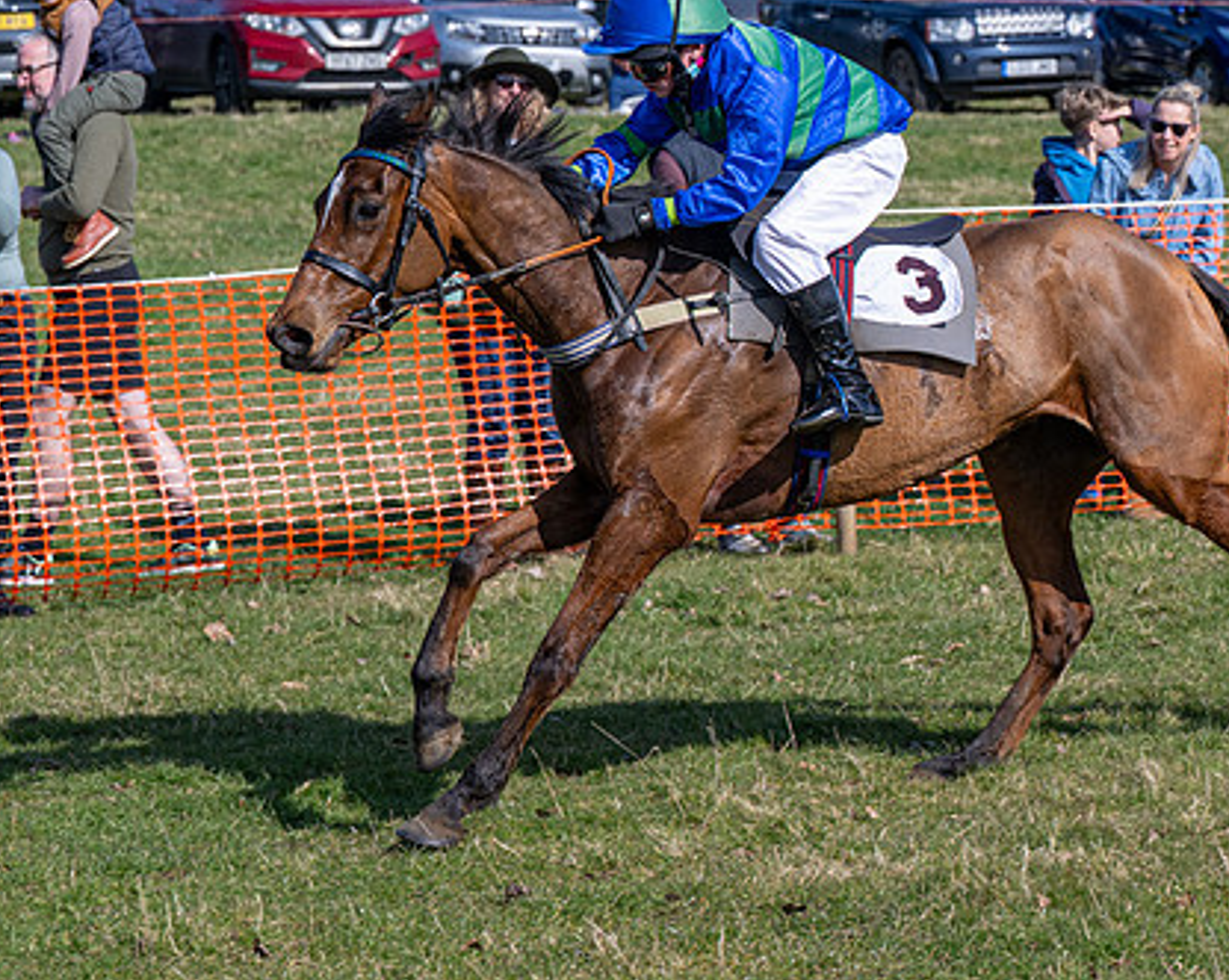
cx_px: 1057
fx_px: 4760
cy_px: 385
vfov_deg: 11.8
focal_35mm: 131
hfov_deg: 14.6
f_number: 5
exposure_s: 1/1600
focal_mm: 70
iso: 200
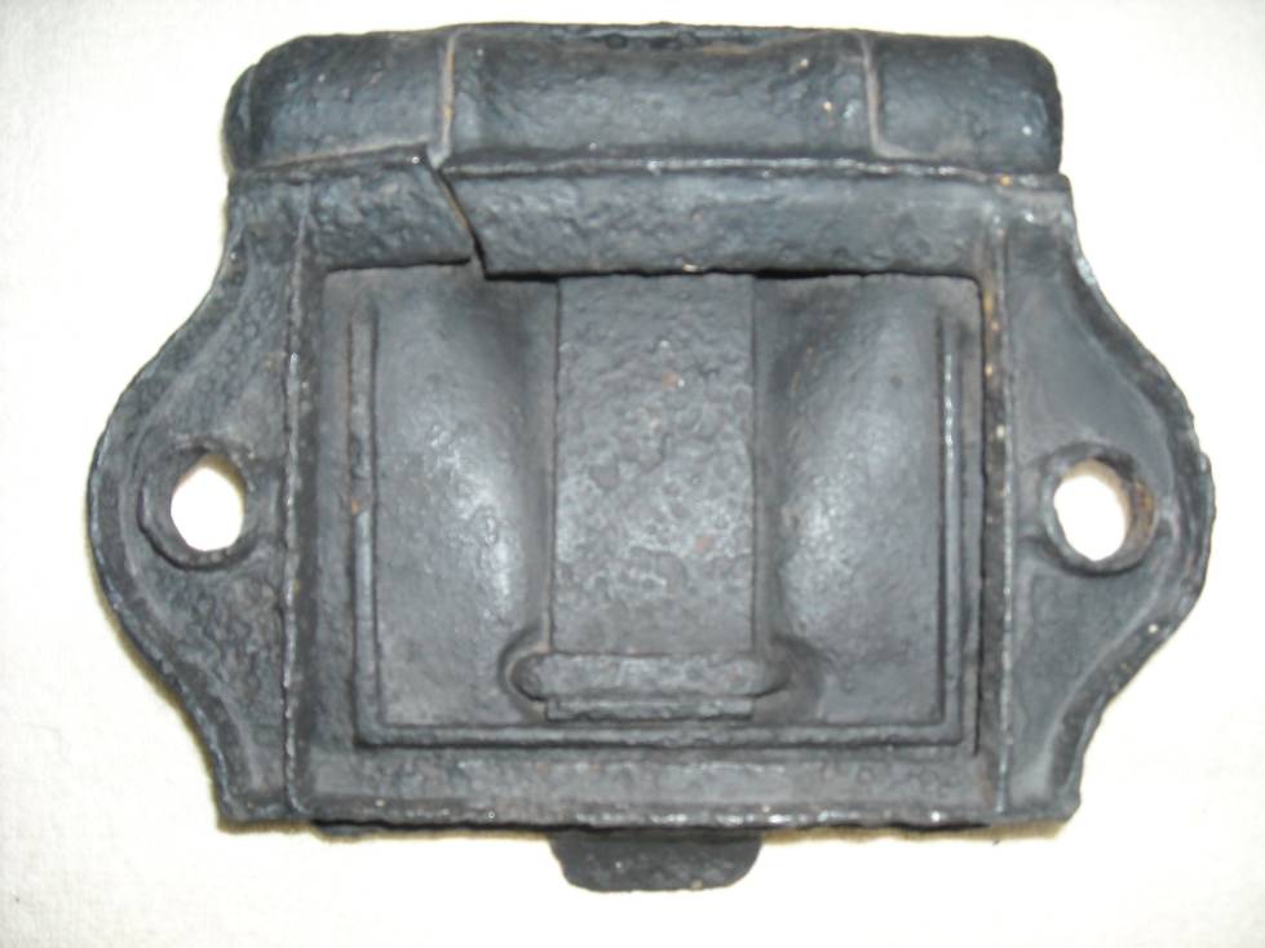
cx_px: 632
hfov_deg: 52.6
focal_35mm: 35
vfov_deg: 40.7
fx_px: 1279
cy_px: 474
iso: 200
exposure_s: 1/60
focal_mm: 5.7
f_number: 2.8
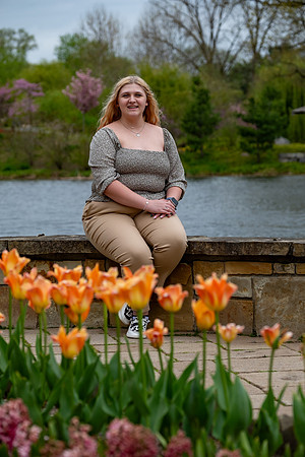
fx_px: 1538
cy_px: 228
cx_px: 152
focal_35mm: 121
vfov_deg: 16.9
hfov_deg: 11.3
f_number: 4
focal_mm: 80.4
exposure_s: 1/500
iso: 250
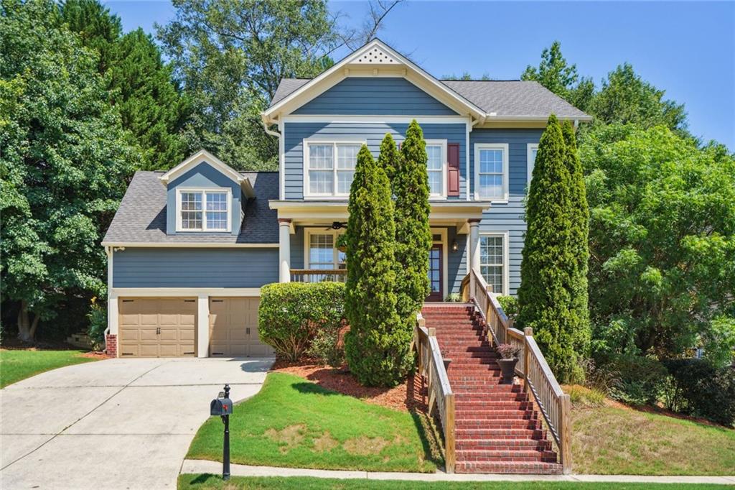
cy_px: 245
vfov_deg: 39.9
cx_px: 368
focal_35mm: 33
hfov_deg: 57.2
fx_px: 673
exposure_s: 1/3200
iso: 400
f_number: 4
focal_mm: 33
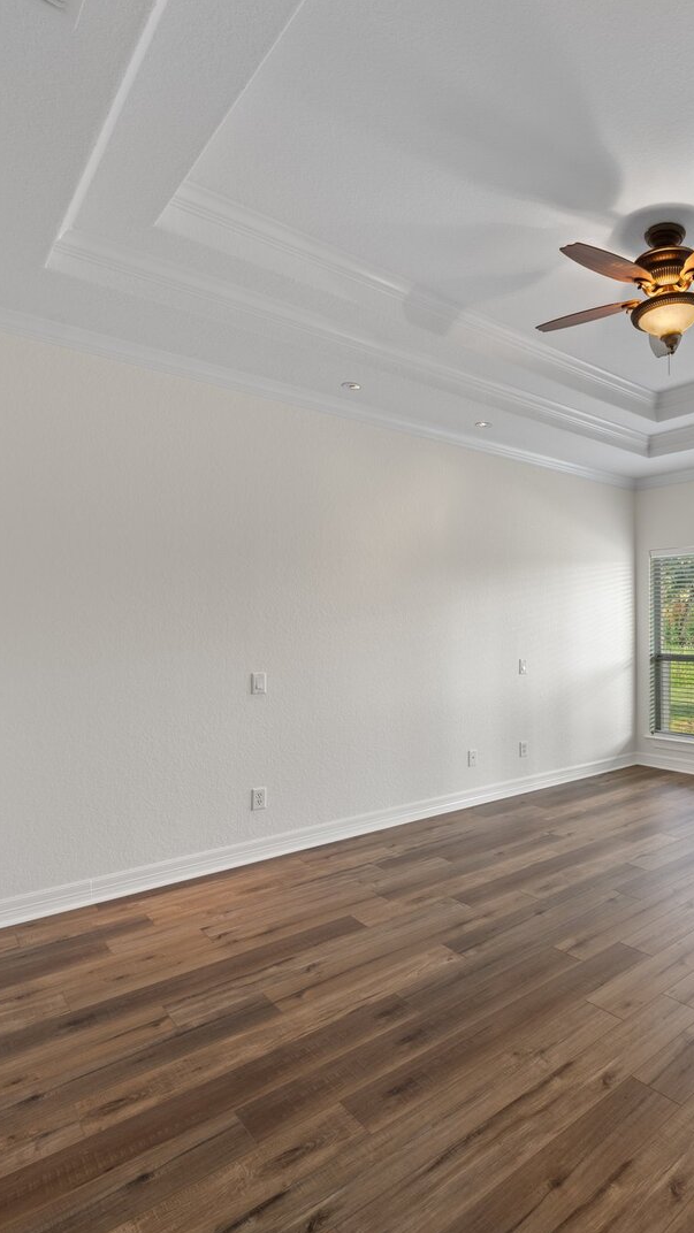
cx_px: 570
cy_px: 618
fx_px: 622
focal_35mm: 19
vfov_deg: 89.6
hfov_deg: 53.8
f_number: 7.1
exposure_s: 1
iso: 100
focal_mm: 12
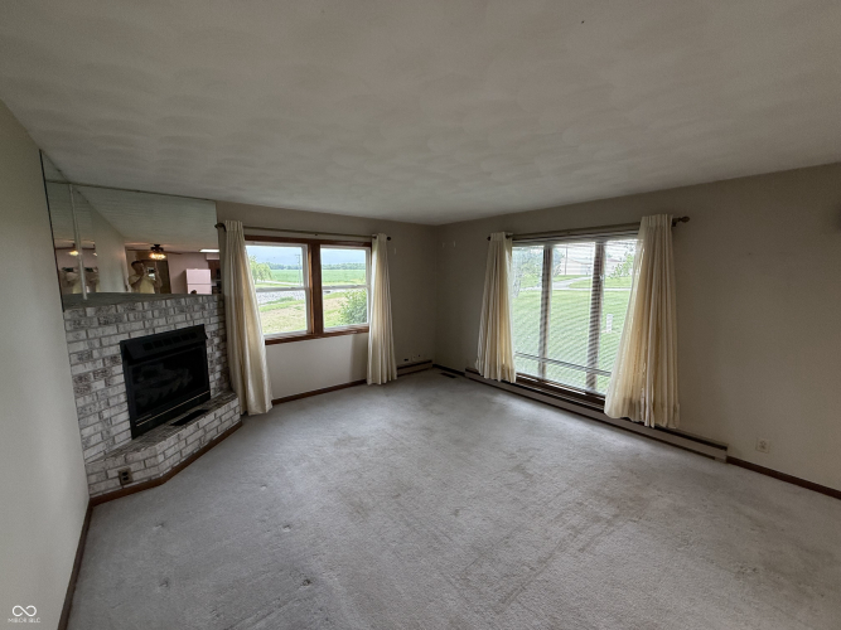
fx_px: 340
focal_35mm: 14
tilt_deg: -6.1
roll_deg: +0.9
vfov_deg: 85.7
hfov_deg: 102.1
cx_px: 420
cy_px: 315
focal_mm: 2.22
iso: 160
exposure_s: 1/120
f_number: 2.2
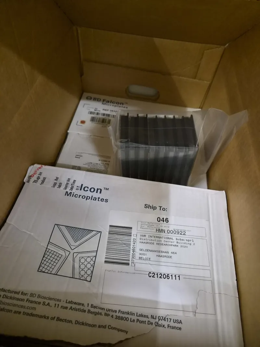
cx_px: 130
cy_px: 174
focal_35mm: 23
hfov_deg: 58.9
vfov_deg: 73.9
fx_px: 230
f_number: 1.8
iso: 2000
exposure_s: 1/100
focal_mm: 5.4
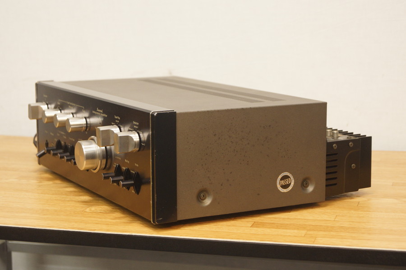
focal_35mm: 82
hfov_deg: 24.6
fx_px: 929
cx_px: 203
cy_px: 135
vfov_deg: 16.5
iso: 800
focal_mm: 55
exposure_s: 1/40
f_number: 5.6
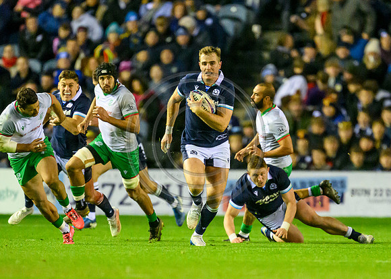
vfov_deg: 1.5
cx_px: 258
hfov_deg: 2.1
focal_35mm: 982
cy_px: 196
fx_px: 10904
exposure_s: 1/1250
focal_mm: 560
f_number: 4
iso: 12800
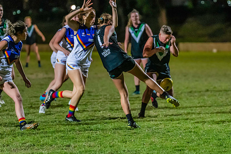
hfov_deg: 8.7
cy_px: 72
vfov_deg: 5.8
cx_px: 161
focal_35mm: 236
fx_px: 1515
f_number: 2.8
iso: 10000
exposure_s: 1/1000
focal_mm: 155
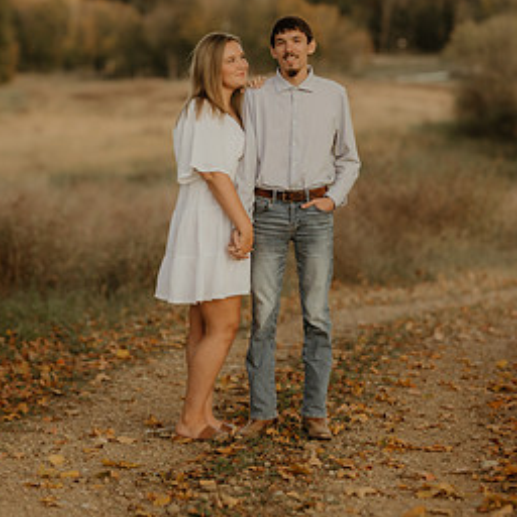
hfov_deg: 13.7
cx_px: 256
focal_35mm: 127
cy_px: 115
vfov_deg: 13.7
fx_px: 2146
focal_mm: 85
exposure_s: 1/200
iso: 100
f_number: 1.8
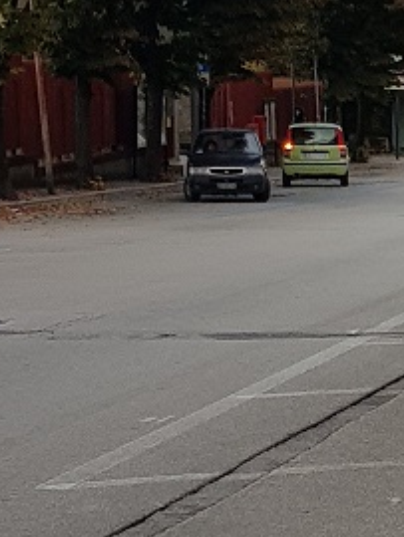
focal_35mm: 97
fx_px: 1507
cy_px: 267
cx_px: 720
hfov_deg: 13.7
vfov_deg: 20.2
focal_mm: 4.2
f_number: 1.7
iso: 40
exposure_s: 1/151
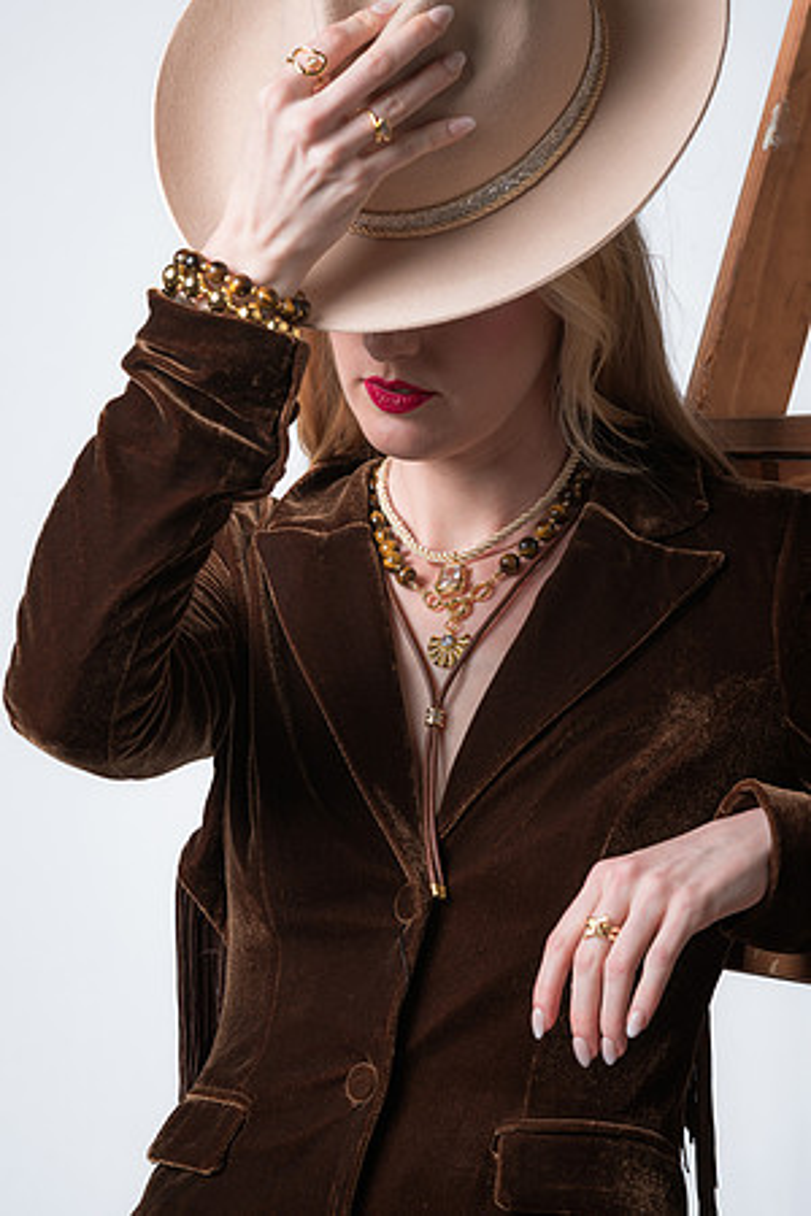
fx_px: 4562
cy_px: 608
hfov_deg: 10.2
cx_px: 406
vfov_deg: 15.2
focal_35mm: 135
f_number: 8
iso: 400
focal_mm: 135
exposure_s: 1/250
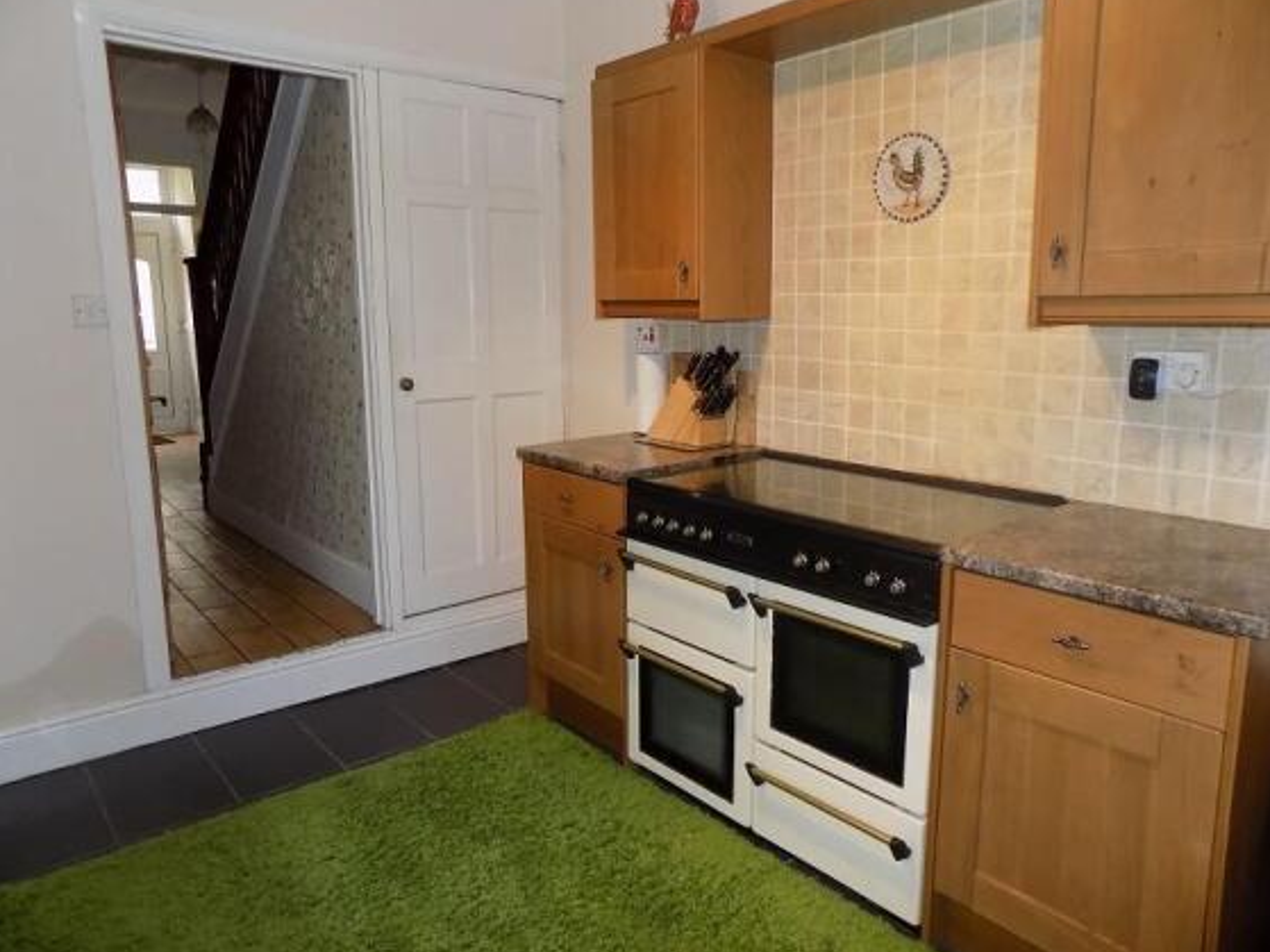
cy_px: 467
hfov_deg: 71.6
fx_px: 880
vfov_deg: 56.8
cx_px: 642
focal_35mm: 24
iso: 200
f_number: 3.1
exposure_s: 1/30
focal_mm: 4
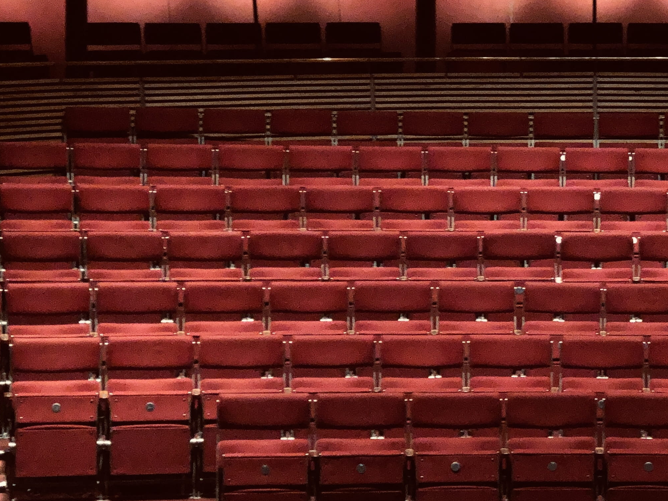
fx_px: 2200
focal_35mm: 114
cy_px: 259
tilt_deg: -3.2
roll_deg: -1.2
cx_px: 597
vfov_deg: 13.0
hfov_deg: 17.0
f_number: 2.8
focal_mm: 6.6
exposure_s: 1/30
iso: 500
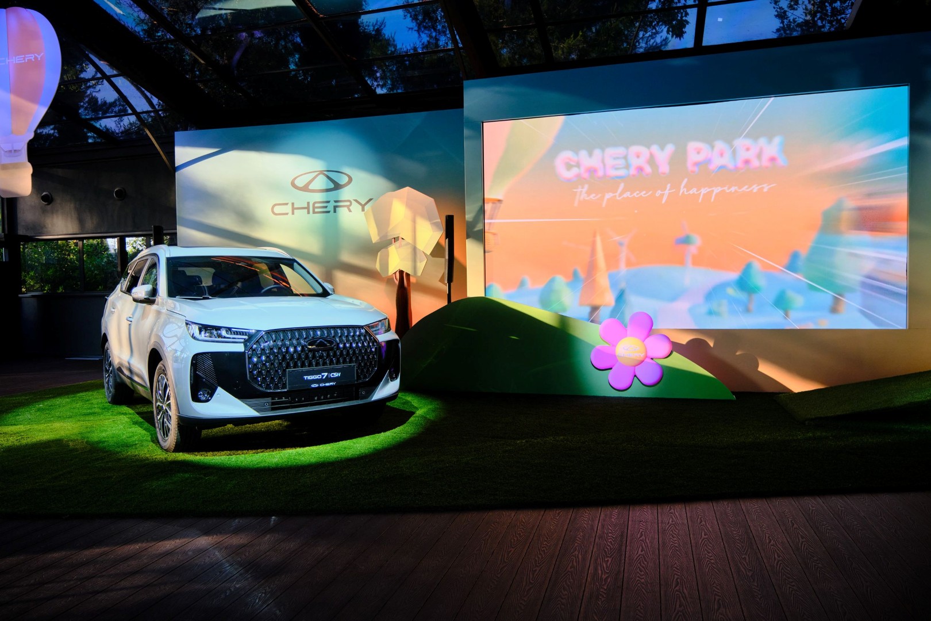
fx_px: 621
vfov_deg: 53.1
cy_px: 310
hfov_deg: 73.7
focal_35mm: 24
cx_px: 466
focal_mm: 16
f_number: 2.8
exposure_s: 1/320
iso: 640
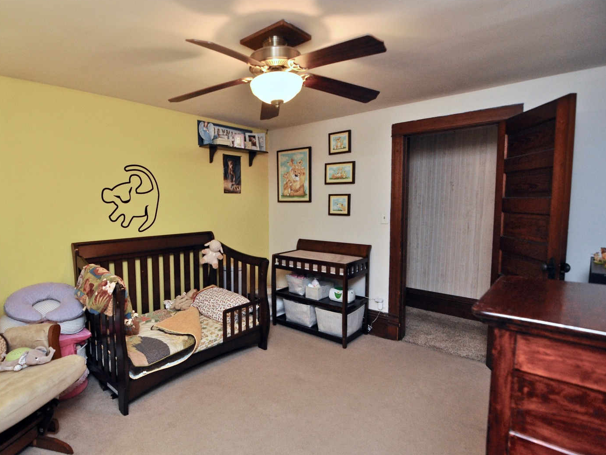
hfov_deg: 85.4
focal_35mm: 19
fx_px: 325
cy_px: 233
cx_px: 258
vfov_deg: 69.9
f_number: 4
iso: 800
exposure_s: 1/60
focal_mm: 11
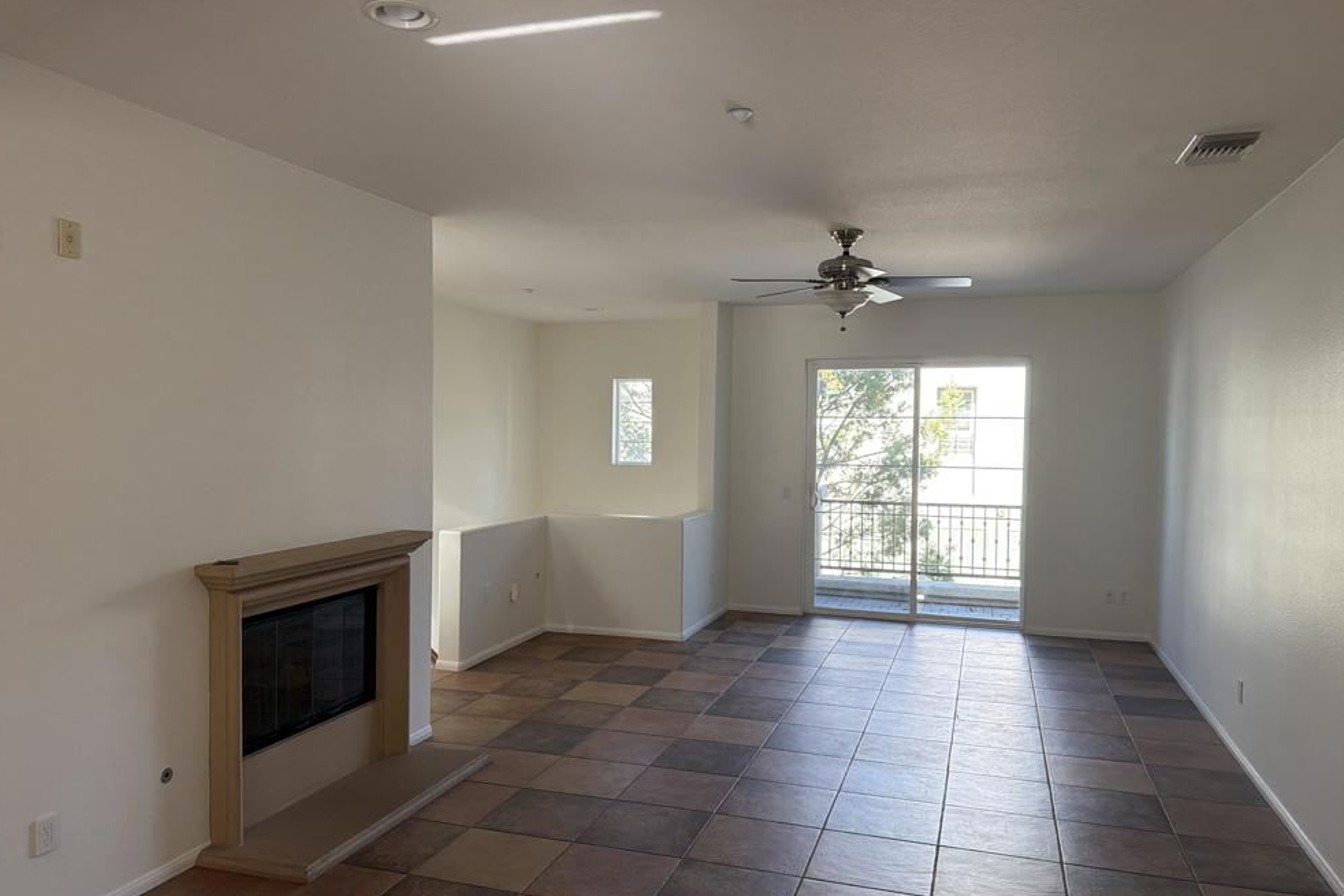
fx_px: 970
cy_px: 450
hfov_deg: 69.4
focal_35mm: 26
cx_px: 663
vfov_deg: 49.5
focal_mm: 6.76
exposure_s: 1/214
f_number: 1.78
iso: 125
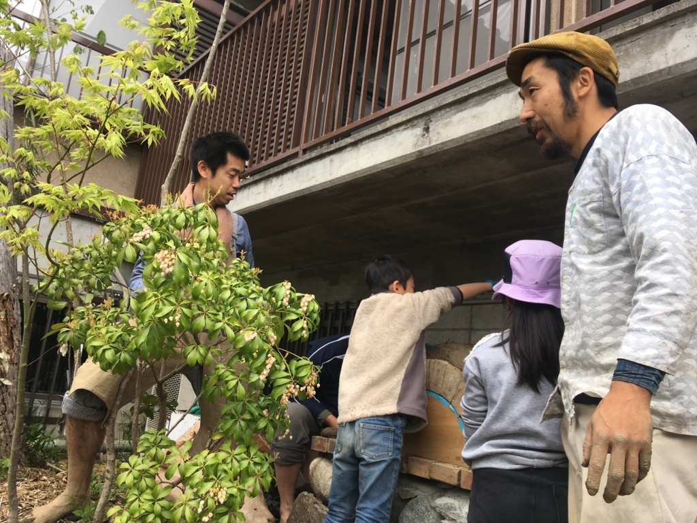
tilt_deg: +8.6
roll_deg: -6.7
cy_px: 262
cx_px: 348
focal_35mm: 29
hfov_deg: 61.7
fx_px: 584
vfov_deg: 48.2
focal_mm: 4.15
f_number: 2.2
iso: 25
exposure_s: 1/509
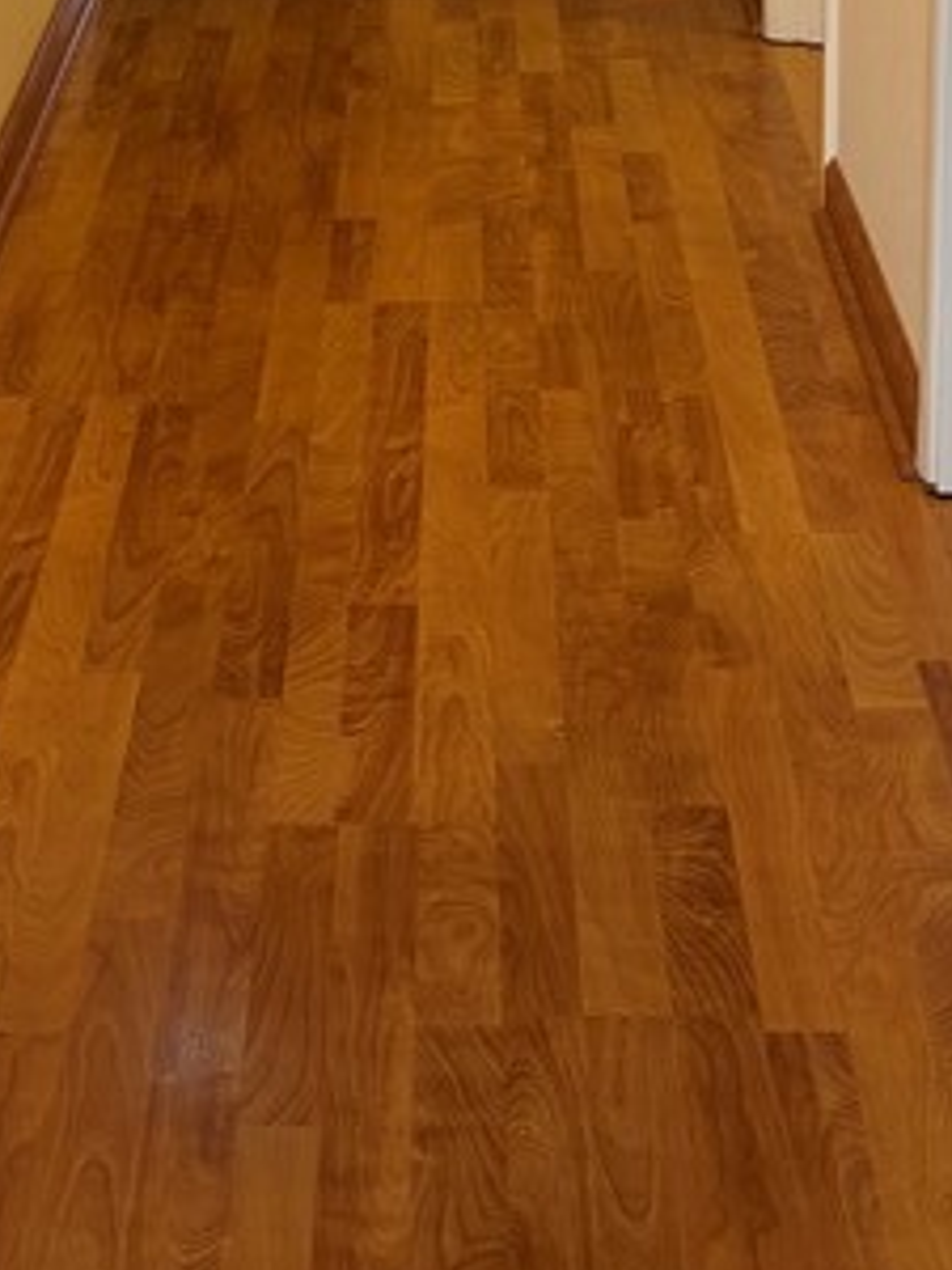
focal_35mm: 82
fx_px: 3007
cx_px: 283
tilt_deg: -18.5
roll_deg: +3.7
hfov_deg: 17.9
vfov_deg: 23.0
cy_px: 42
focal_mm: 6.76
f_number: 1.78
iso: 125
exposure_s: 1/60
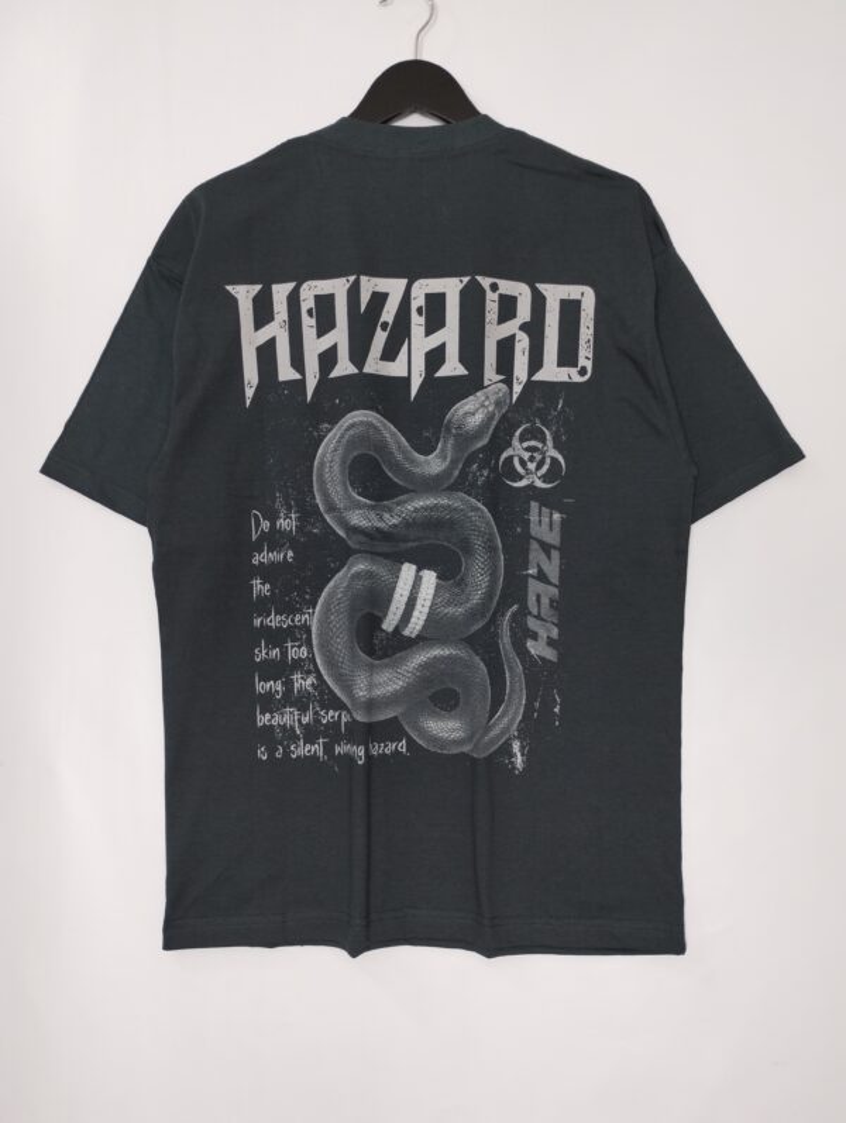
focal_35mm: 28
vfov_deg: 63.4
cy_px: 562
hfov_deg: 49.9
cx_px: 423
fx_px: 910
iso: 100
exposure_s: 1/15
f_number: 1.8
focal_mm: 4.27
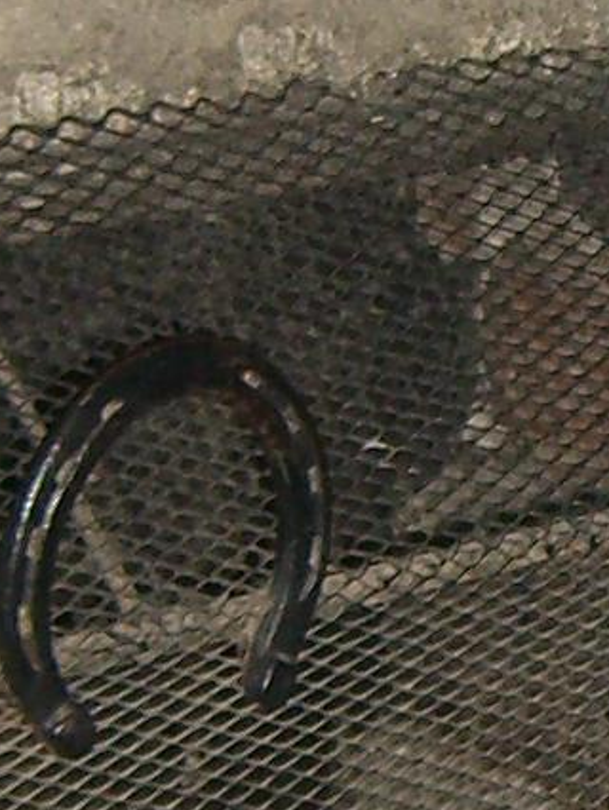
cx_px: 700
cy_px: 418
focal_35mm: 274
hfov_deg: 5.4
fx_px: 6421
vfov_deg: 7.2
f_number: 2.8
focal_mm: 7.9
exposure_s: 1/60
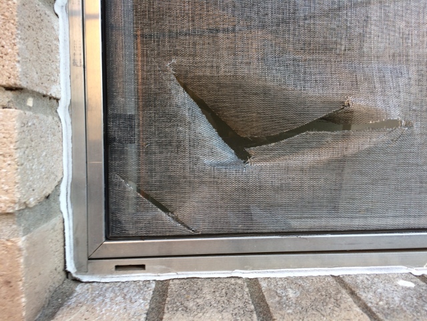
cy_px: 160
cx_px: 214
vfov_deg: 48.2
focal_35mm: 29
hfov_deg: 61.7
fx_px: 358
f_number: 2.2
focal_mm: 4.15
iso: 40
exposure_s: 1/60
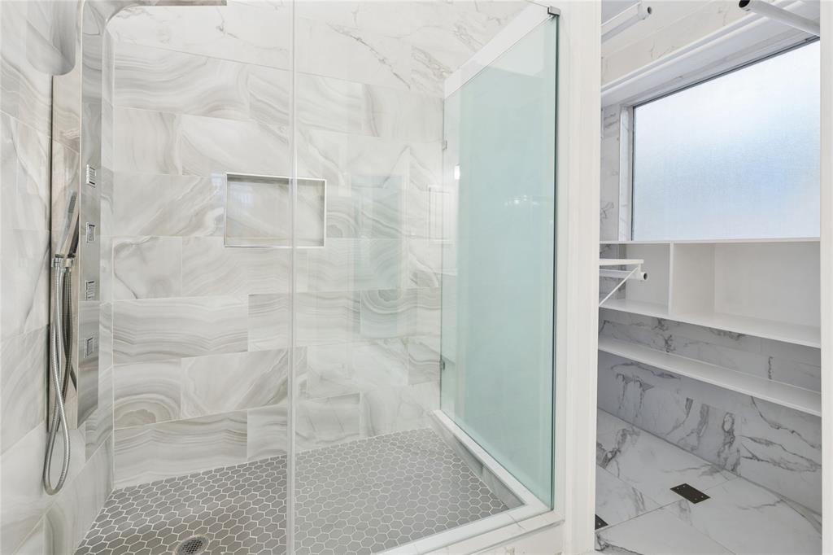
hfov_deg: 100.4
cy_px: 278
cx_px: 416
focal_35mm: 15
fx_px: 347
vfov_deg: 77.3
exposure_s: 1/2
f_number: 9
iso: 200
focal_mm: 10
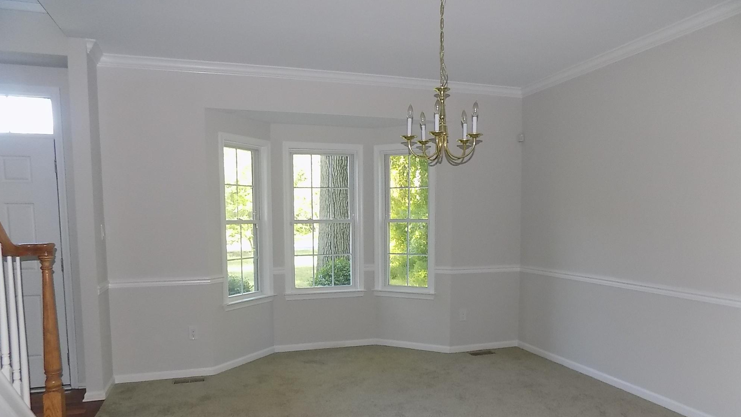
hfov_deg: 71.9
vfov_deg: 43.8
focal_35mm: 26
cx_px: 382
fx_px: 511
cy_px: 274
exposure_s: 1/30
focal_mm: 4
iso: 200
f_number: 3.1
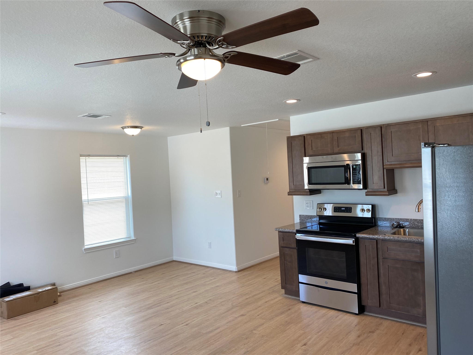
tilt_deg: -1.8
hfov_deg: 67.3
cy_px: 178
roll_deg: +2.9
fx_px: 355
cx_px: 236
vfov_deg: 53.1
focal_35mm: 26
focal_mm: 4.25
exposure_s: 1/120
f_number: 1.8
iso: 40
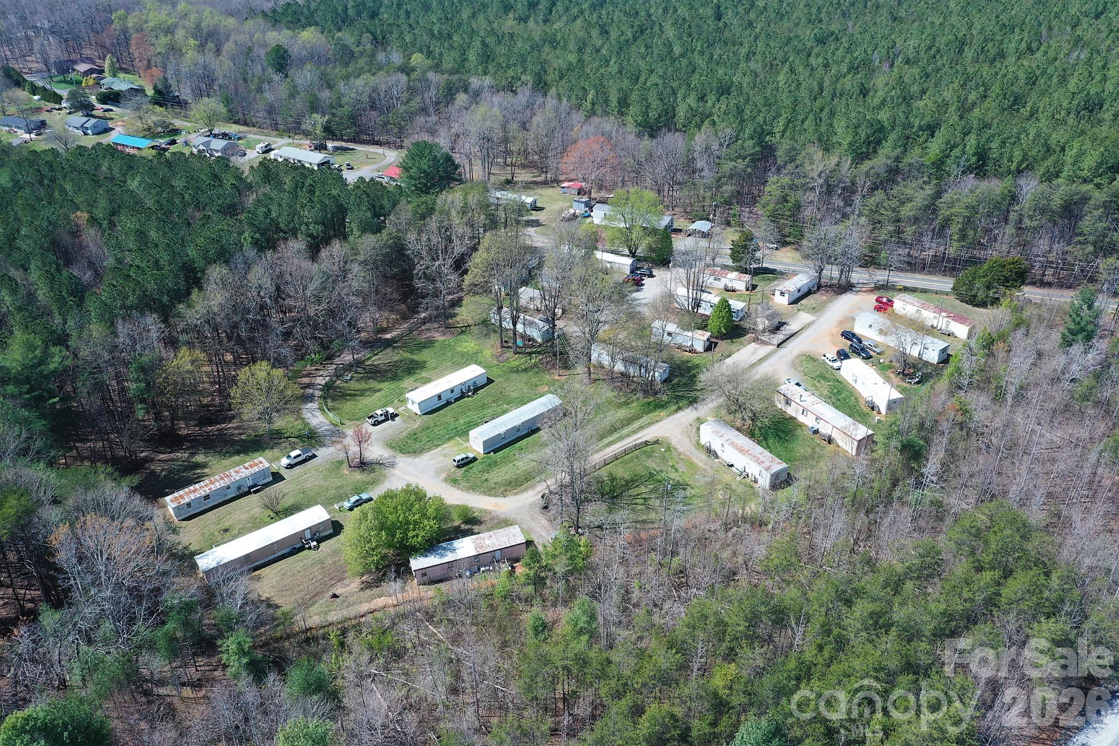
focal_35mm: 28
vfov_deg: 46.4
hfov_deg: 65.5
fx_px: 870
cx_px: 560
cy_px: 373
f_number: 8
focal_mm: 10.26
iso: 100
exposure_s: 1/200
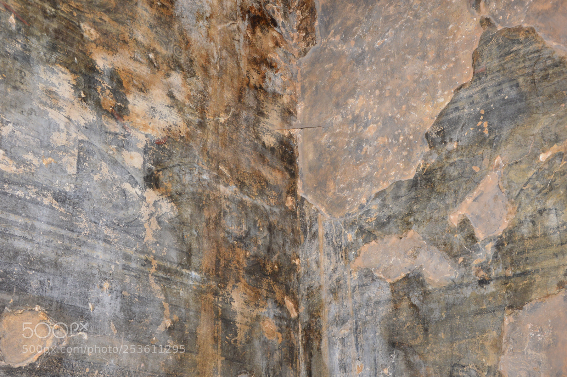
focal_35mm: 48
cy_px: 188
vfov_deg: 28.0
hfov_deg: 41.1
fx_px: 755
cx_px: 284
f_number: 5.6
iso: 400
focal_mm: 32
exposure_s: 1/60
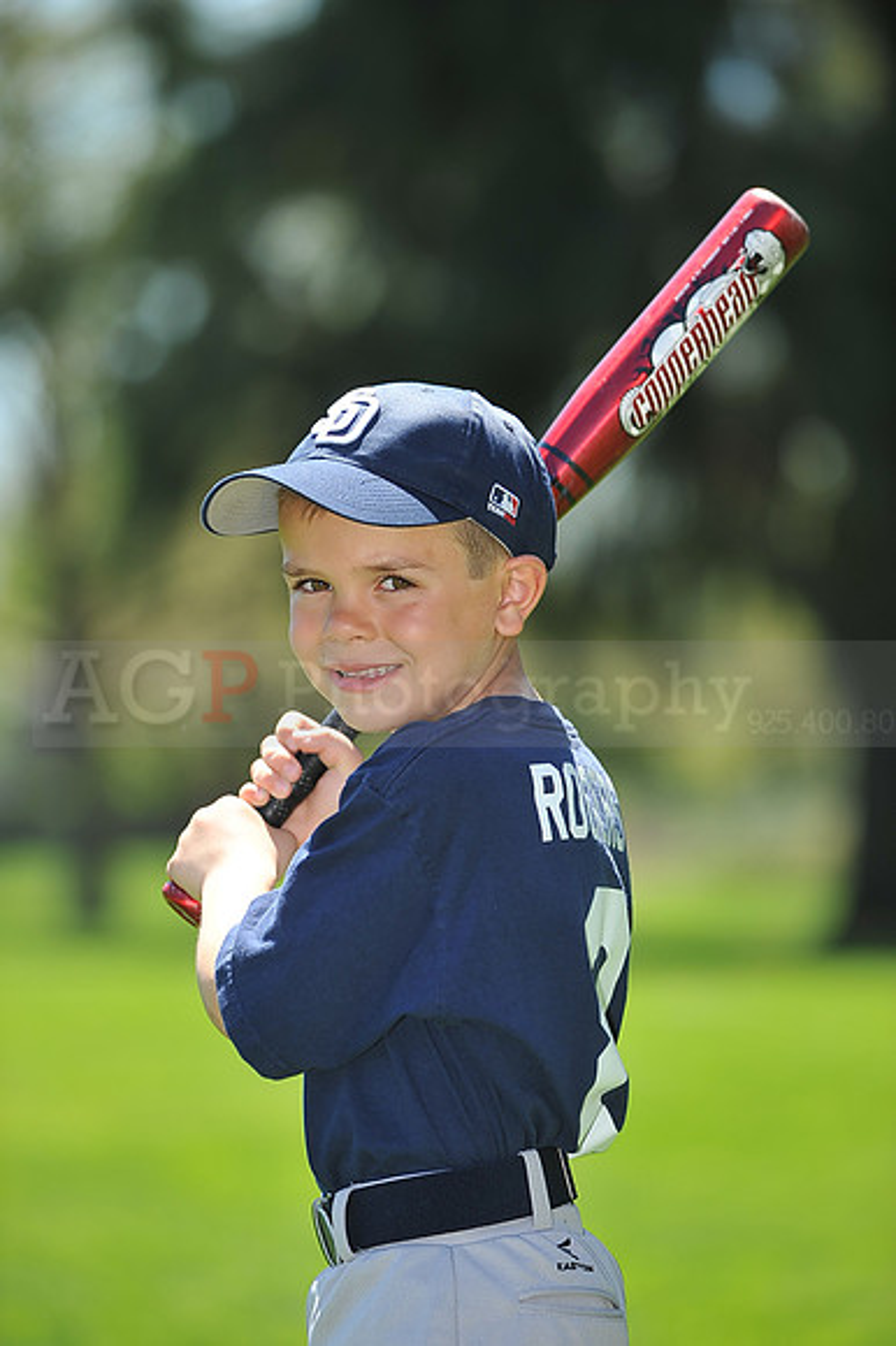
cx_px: 448
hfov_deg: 6.9
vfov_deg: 10.3
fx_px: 7475
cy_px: 673
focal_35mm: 200
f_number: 4.5
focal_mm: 200
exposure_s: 1/640
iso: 200
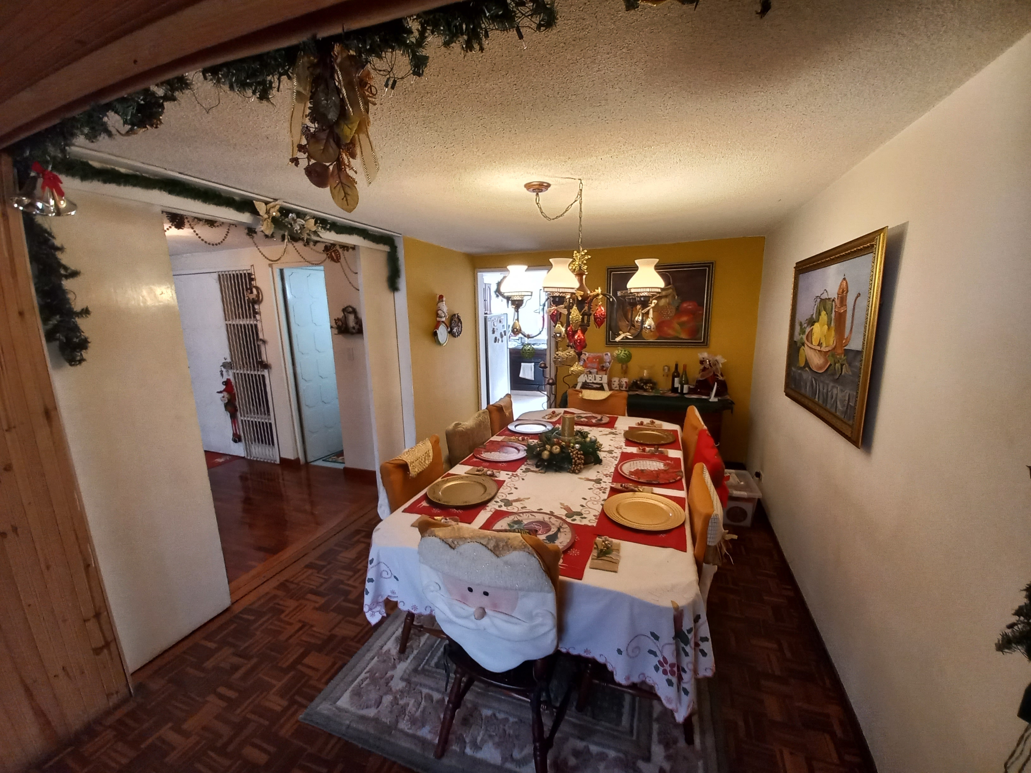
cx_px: 516
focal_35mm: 13
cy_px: 386
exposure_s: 1/30
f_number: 2.2
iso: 125
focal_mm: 1.42
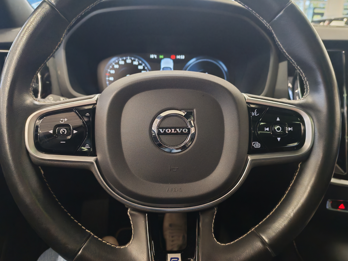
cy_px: 130
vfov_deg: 46.8
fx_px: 302
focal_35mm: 30
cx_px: 174
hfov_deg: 60.0
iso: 2500
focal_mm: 6.12
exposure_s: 1/50
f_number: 1.9
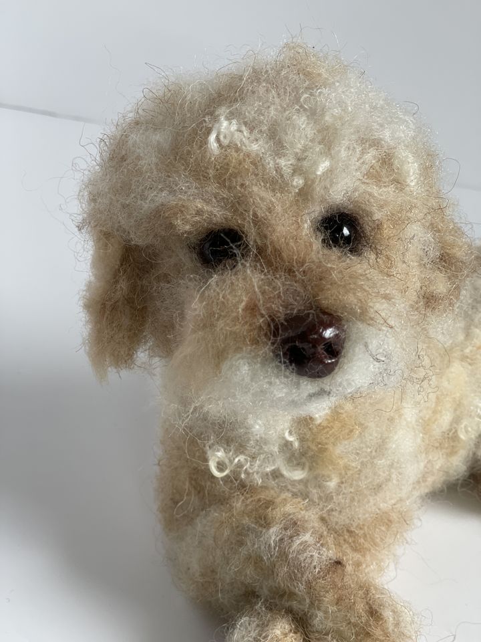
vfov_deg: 30.3
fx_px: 1186
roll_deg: -5.2
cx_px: 240
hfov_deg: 22.9
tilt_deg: -32.1
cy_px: 321
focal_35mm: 64
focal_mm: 7.5
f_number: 2.2
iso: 100
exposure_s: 1/121
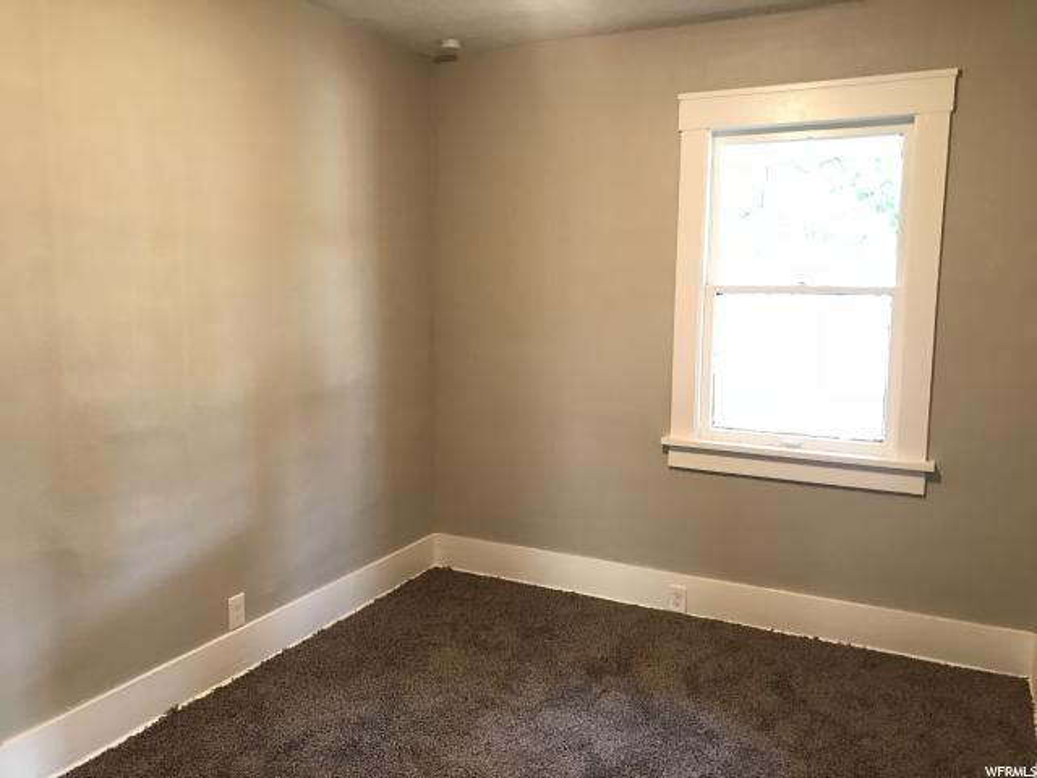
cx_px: 518
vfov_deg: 49.7
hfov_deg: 63.4
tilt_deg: -5.3
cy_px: 389
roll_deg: -0.7
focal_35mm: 28
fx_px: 839
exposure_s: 1/15
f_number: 1.8
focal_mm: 3.99
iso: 50
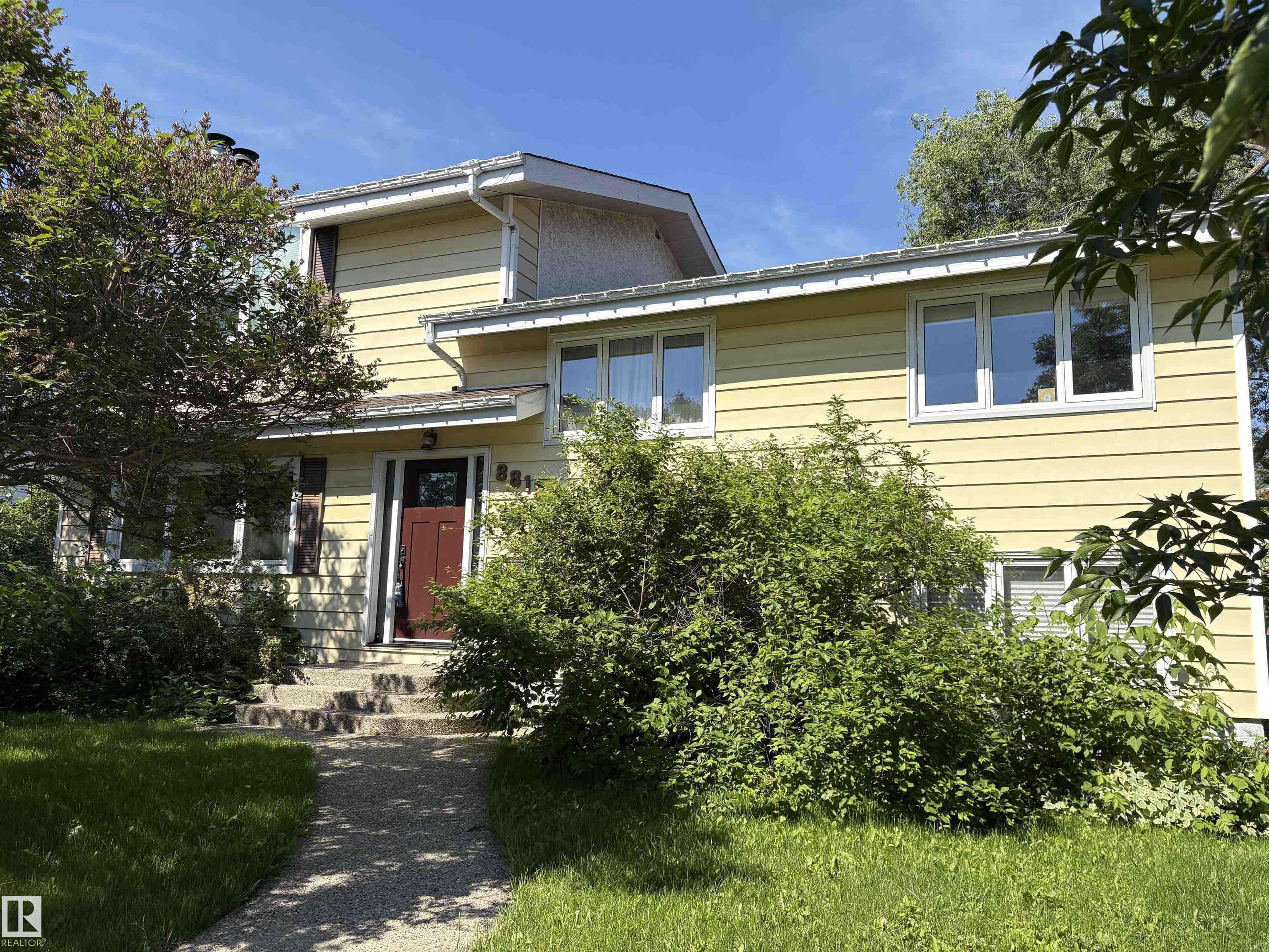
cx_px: 634
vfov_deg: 53.1
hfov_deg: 67.3
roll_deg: -1.1
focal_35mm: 26
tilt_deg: +8.1
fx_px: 953
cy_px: 476
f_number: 1.6
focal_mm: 5.96
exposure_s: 1/2639
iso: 50
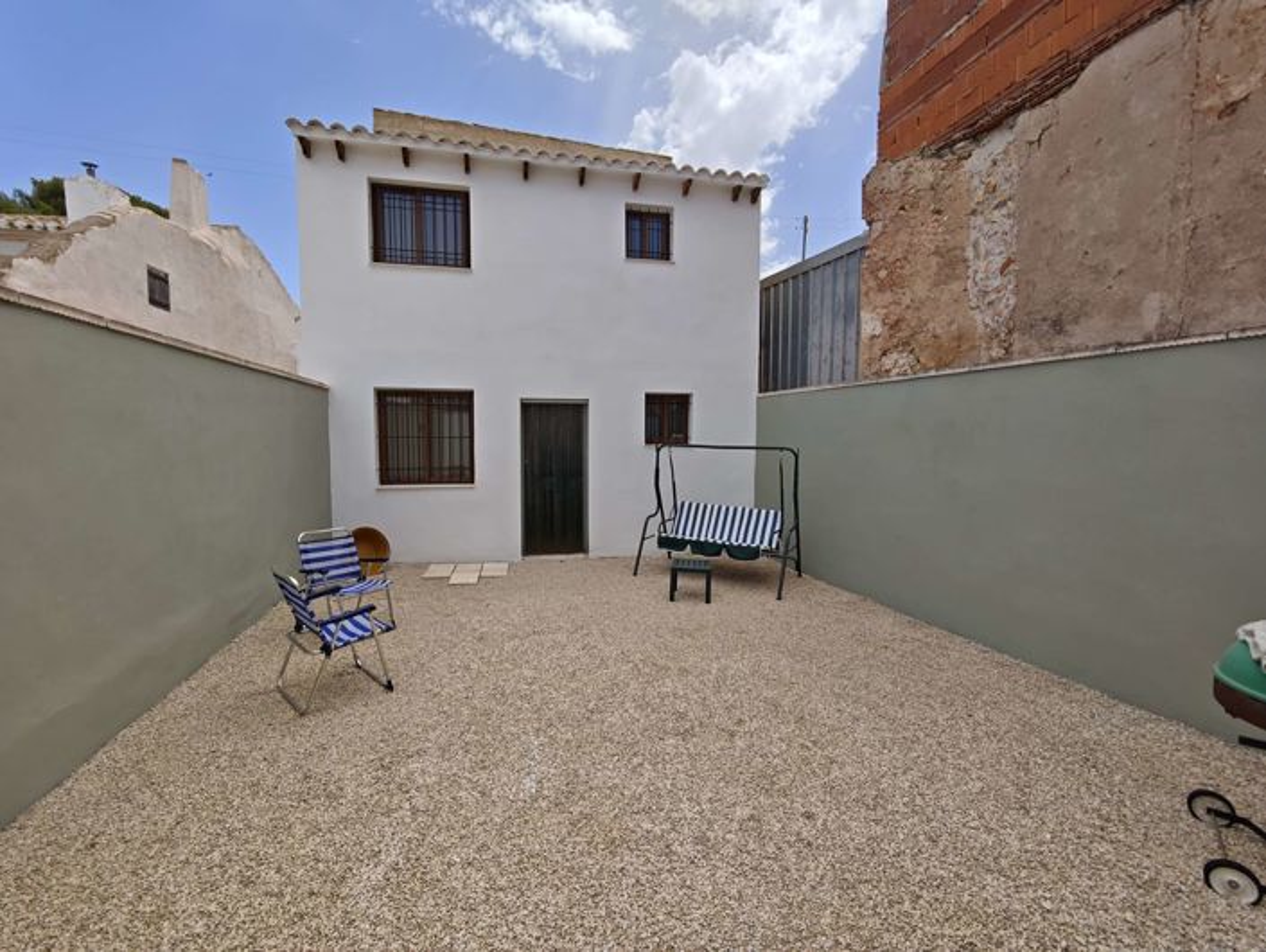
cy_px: 476
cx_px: 633
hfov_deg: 102.0
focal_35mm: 14
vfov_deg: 85.8
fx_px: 512
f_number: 2.2
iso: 50
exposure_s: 1/753
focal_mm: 2.16
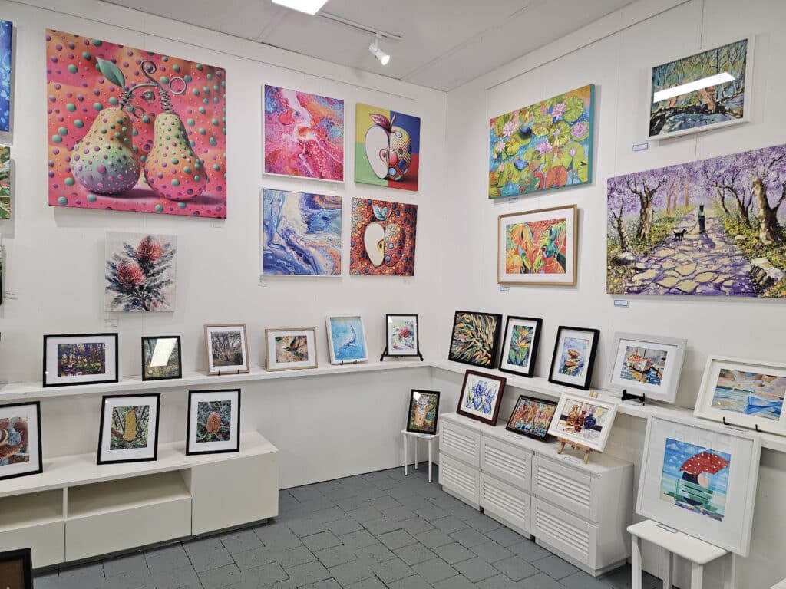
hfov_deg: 73.9
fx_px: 522
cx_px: 393
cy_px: 294
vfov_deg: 58.9
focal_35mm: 23
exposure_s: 1/100
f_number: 1.7
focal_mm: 6.3
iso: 200
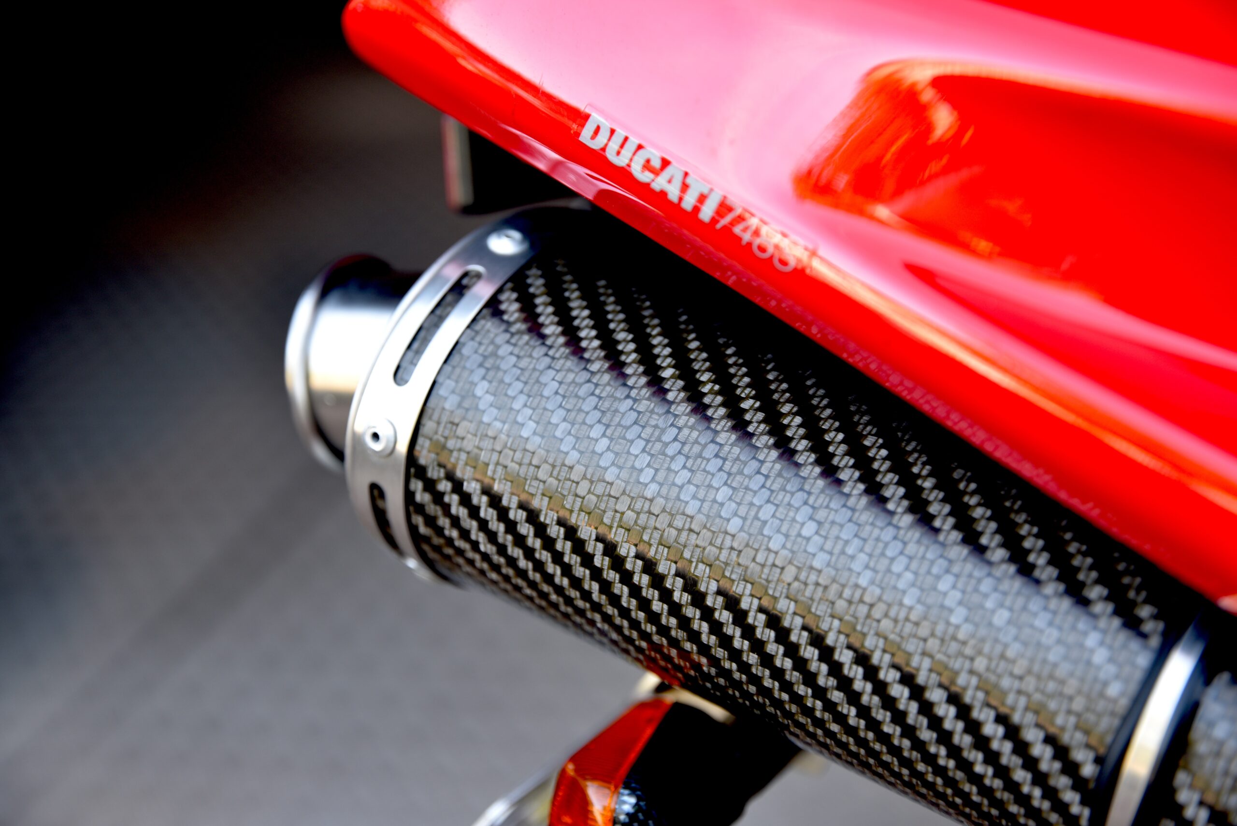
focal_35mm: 70
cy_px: 413
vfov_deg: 19.5
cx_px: 618
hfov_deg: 28.8
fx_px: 2406
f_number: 4
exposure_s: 1/60
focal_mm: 70
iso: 200
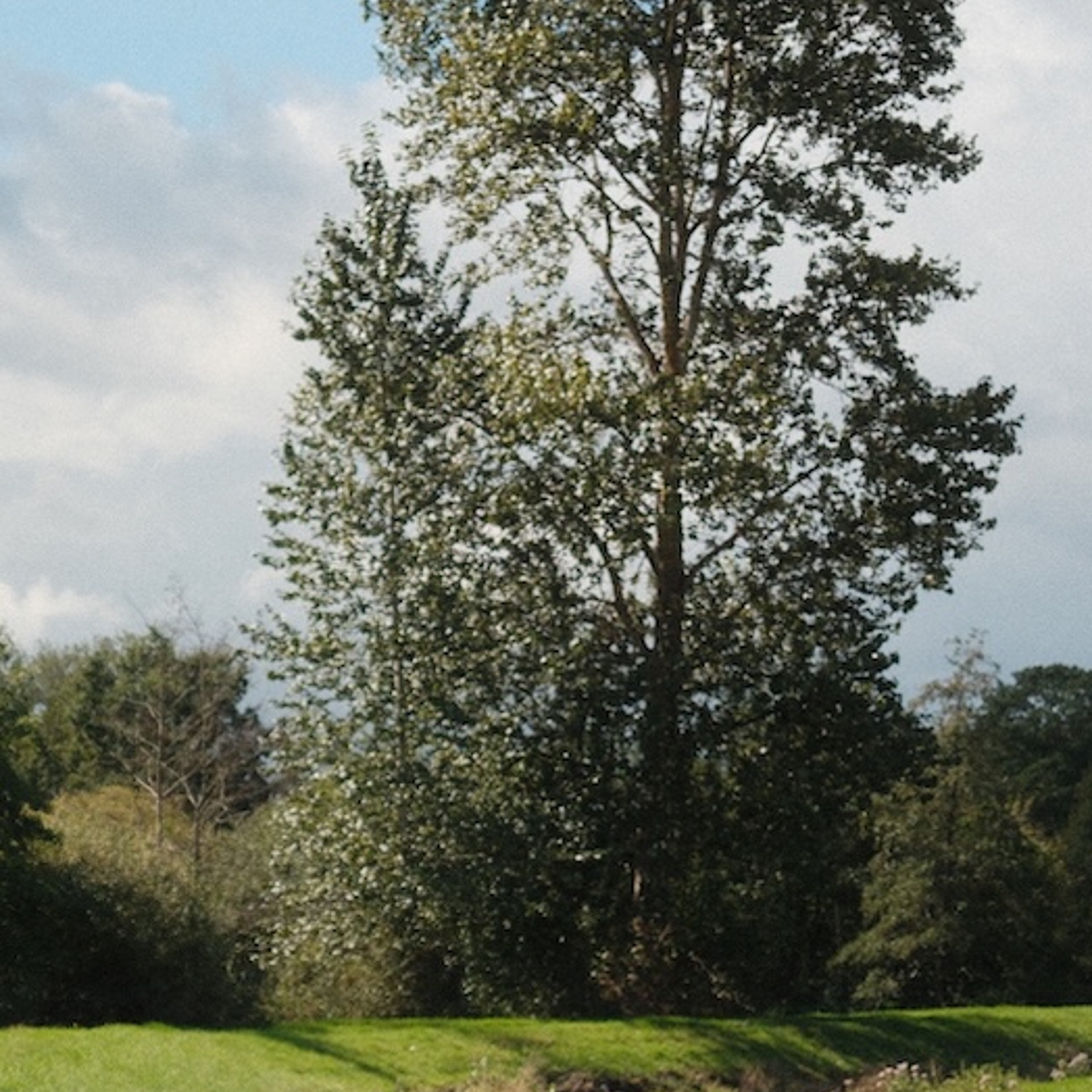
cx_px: -533
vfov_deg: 15.5
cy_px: 1217
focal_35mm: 109
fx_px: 3890
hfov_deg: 14.9
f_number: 2.8
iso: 500
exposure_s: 1/5000
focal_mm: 23
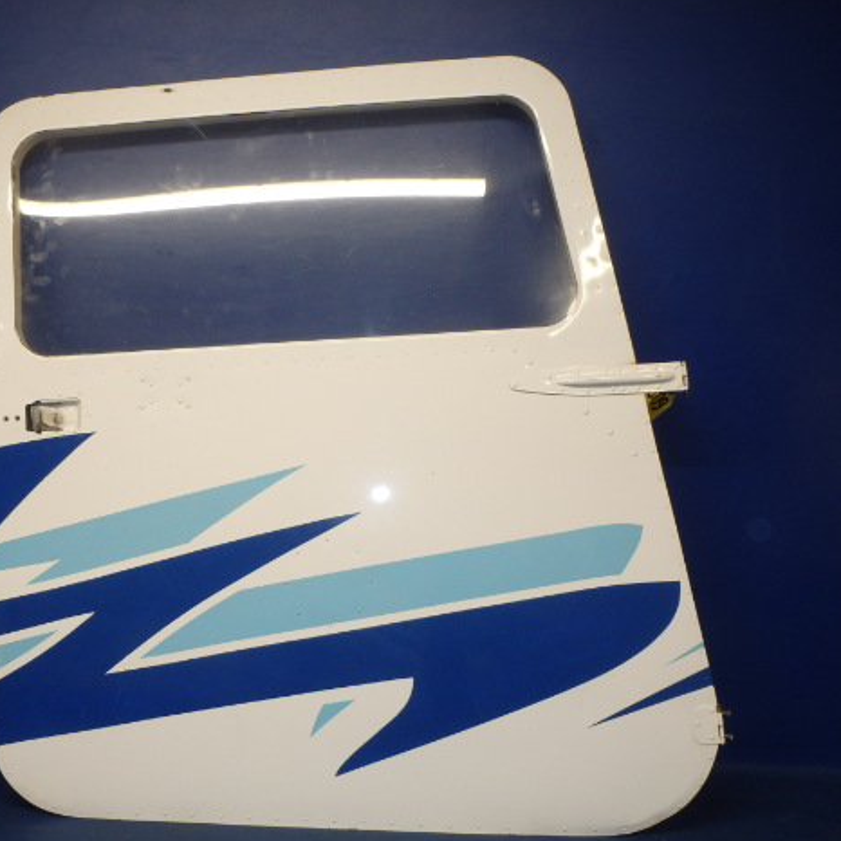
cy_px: 428
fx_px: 935
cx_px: 309
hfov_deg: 47.9
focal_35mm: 34
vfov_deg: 48.4
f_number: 3.9
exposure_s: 1/40
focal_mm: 5
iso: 200
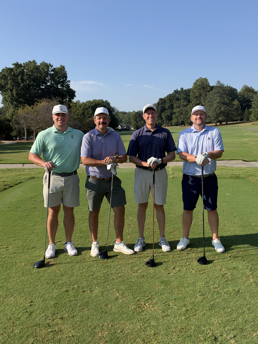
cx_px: 129
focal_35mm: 34
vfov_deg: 54.0
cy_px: 172
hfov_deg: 41.8
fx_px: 338
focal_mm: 6.93
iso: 64
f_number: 1.8
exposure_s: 1/2762
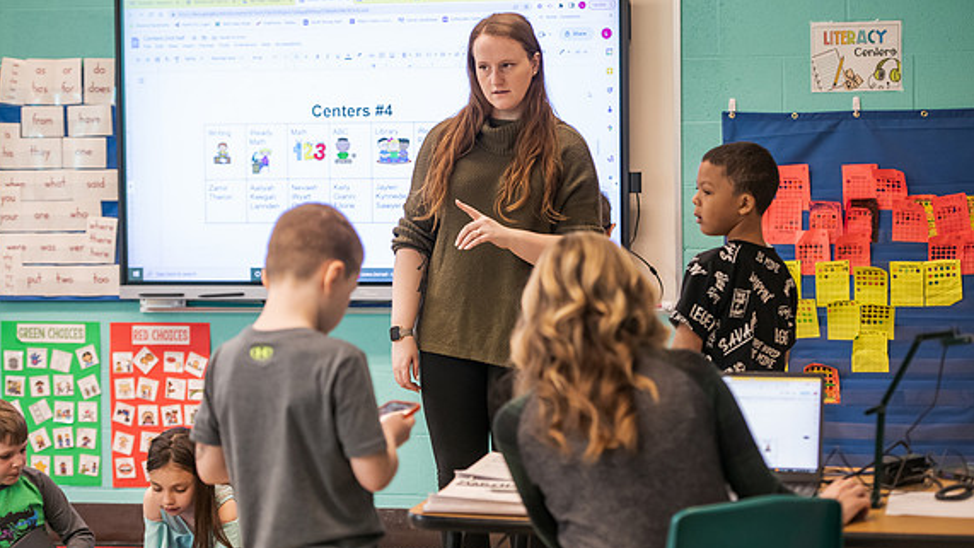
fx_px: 2531
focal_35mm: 98
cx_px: 488
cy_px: 260
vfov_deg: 12.3
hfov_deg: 21.8
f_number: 3.2
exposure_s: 1/200
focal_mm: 92
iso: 1600
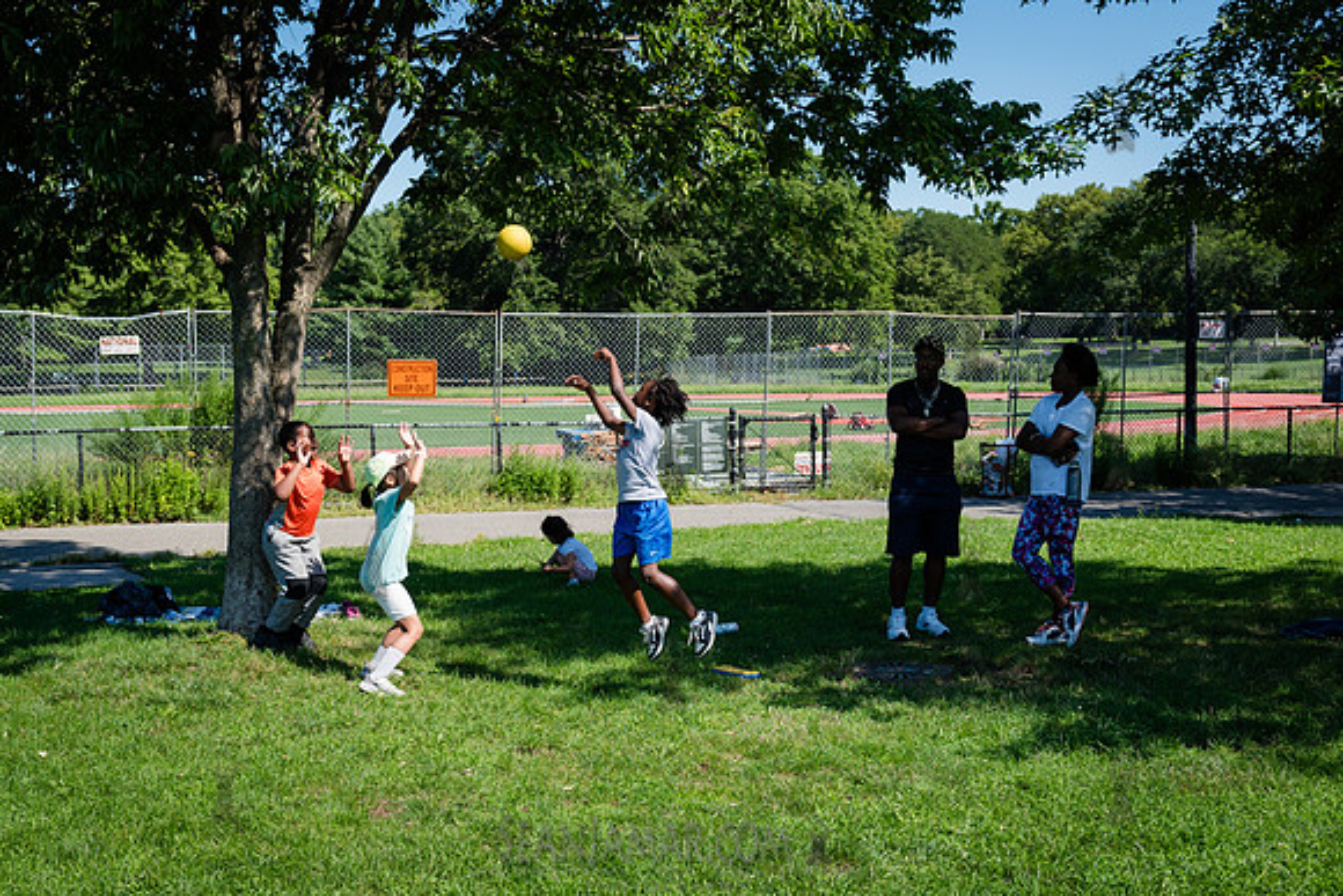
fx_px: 1700
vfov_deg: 29.5
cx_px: 631
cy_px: 513
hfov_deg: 43.1
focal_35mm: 46
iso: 200
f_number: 3.5
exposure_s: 1/1250
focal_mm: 32
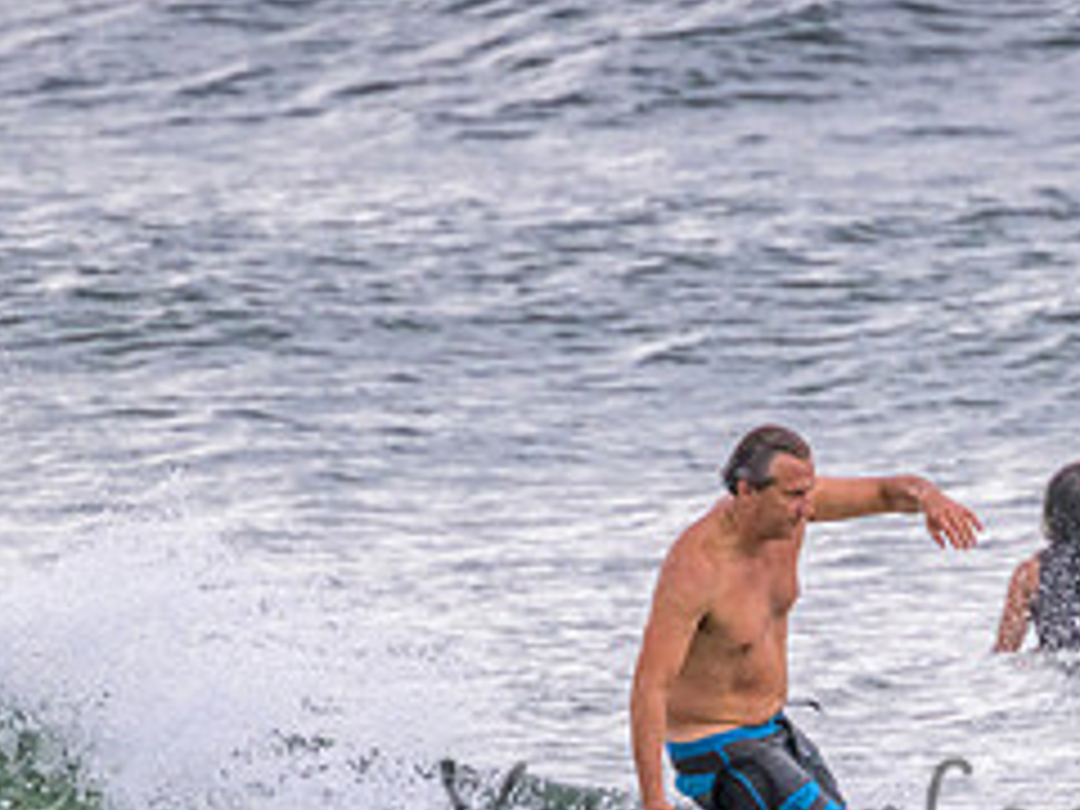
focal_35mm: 1857
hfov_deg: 1.1
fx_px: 57937
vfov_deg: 0.8
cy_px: 790
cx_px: 904
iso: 3600
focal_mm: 800
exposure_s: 1/2000
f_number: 11
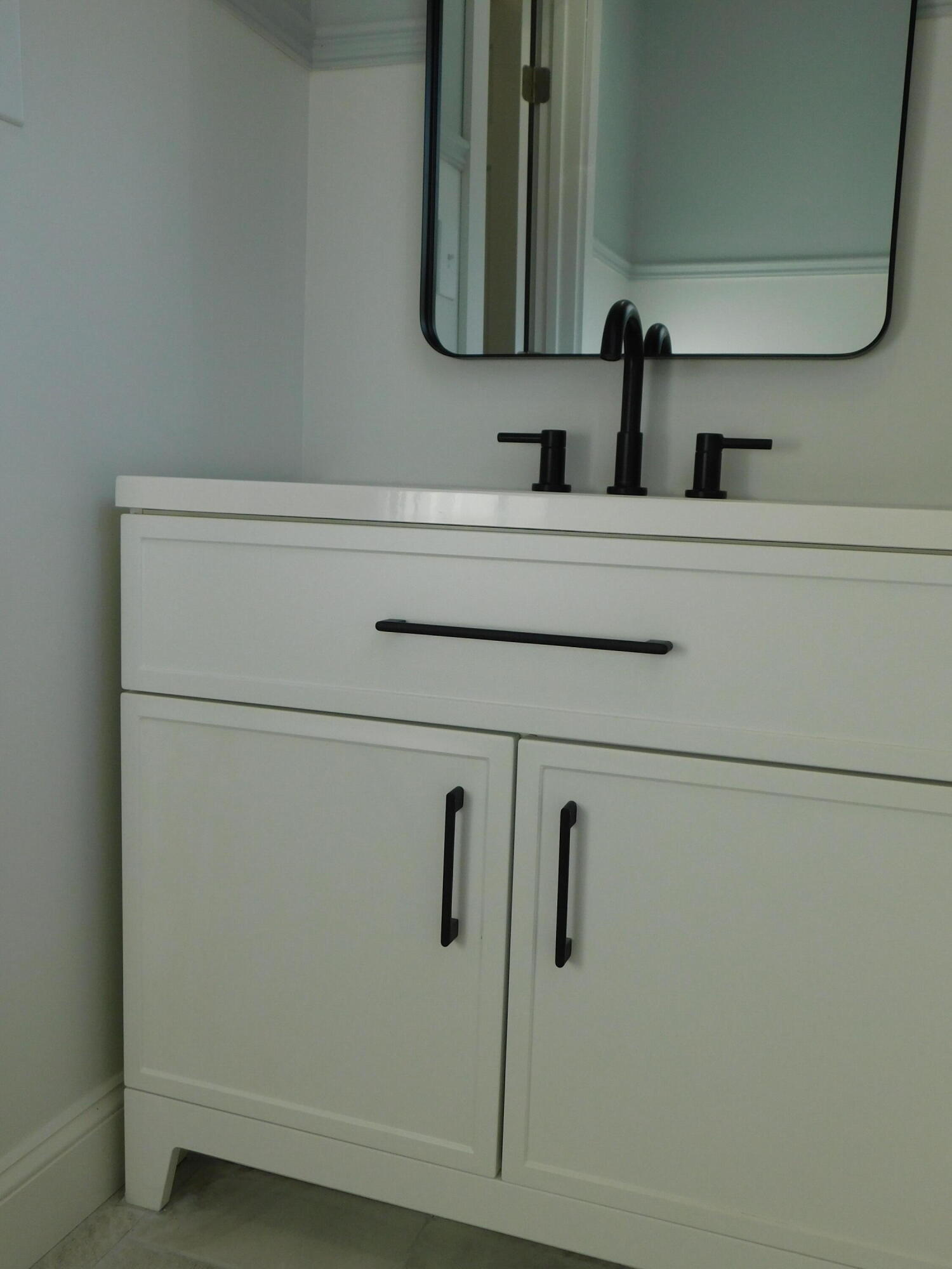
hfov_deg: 46.8
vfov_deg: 60.0
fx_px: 1100
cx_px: 476
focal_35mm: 30
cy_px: 634
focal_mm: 5.3
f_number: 3.2
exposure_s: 1/320
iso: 125
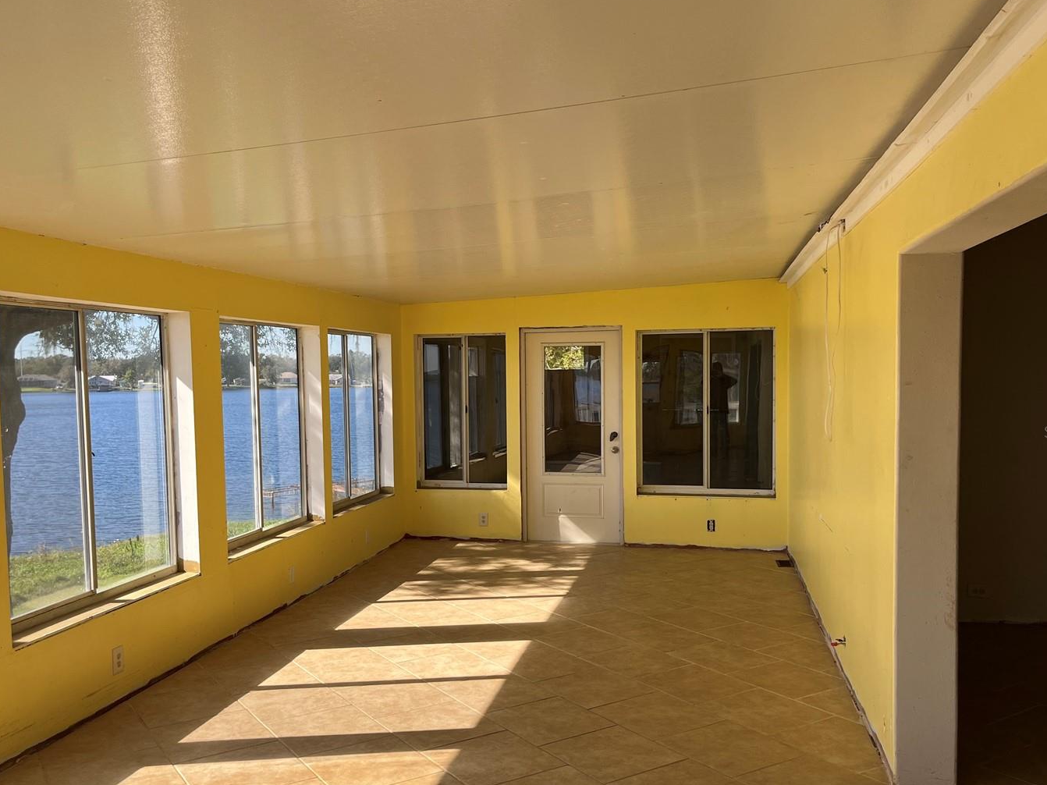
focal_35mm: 31
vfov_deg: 45.4
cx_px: 494
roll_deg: +0.4
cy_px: 432
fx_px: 937
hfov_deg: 58.3
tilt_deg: -1.8
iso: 50
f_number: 1.6
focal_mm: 5.1
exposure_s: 1/684
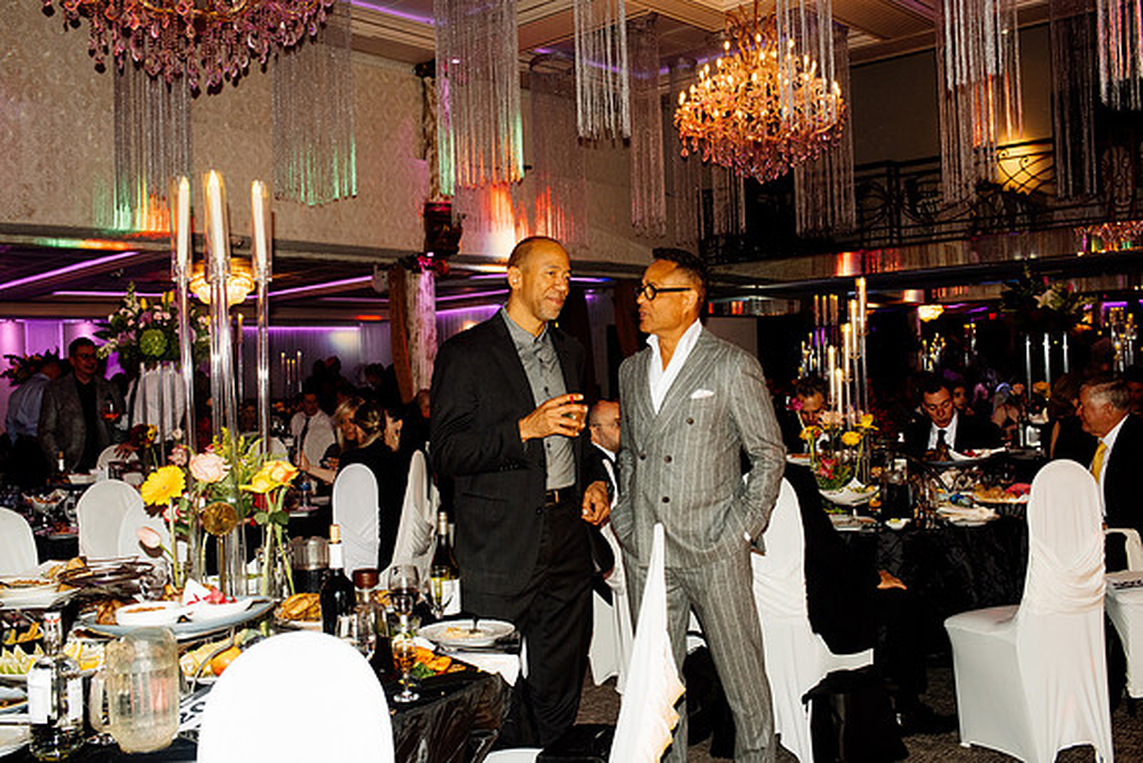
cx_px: 572
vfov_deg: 37.9
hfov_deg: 54.4
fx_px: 1111
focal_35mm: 35
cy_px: 382
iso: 2000
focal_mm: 35
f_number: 5.6
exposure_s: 1/200
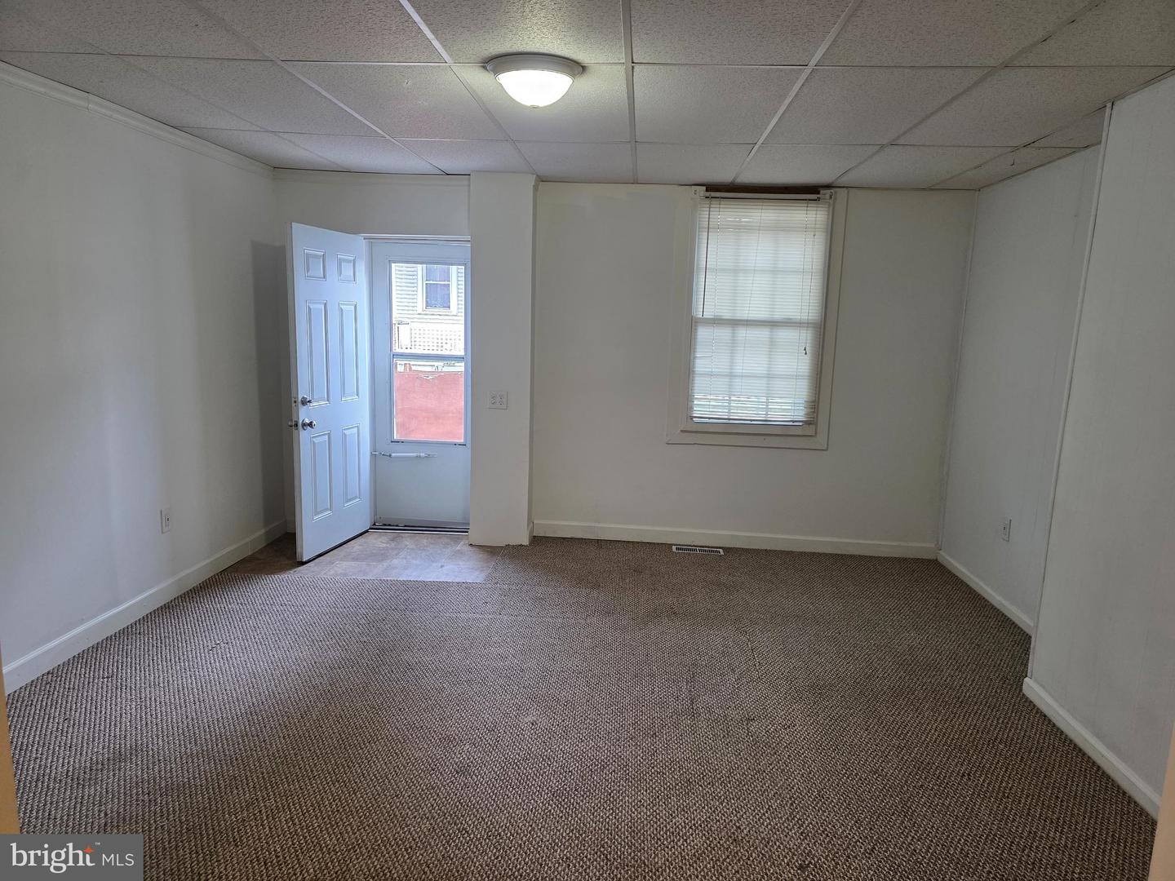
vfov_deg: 58.9
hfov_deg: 73.9
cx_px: 588
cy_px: 440
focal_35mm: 23
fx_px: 781
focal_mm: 6.3
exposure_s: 1/120
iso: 200
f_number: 1.7
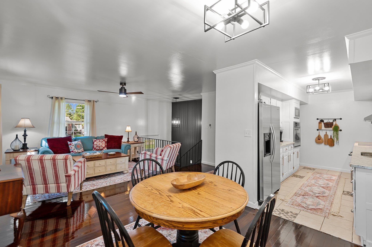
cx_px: 186
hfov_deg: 96.8
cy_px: 124
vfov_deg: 73.7
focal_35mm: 16
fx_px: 165
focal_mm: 16
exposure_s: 1/25
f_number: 4
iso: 400
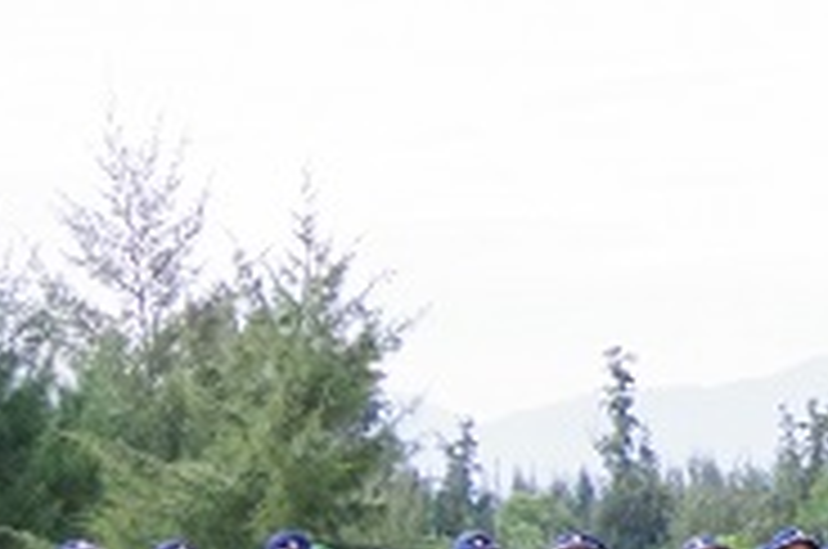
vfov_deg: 7.0
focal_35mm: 196
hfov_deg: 9.1
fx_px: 4500
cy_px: 540
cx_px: 2232
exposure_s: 1/3200
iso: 3200
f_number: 7.1
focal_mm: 24
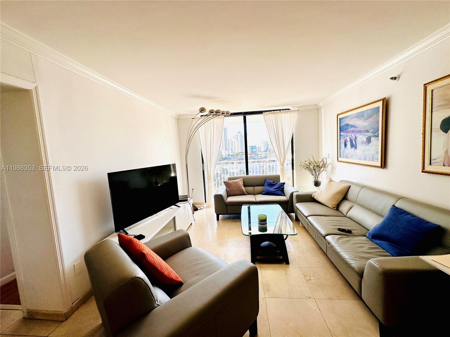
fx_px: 182
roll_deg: +3.1
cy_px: 168
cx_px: 225
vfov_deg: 85.7
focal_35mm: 14
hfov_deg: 102.1
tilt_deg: -5.2
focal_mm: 2.22
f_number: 2.2
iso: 40
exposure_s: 1/141
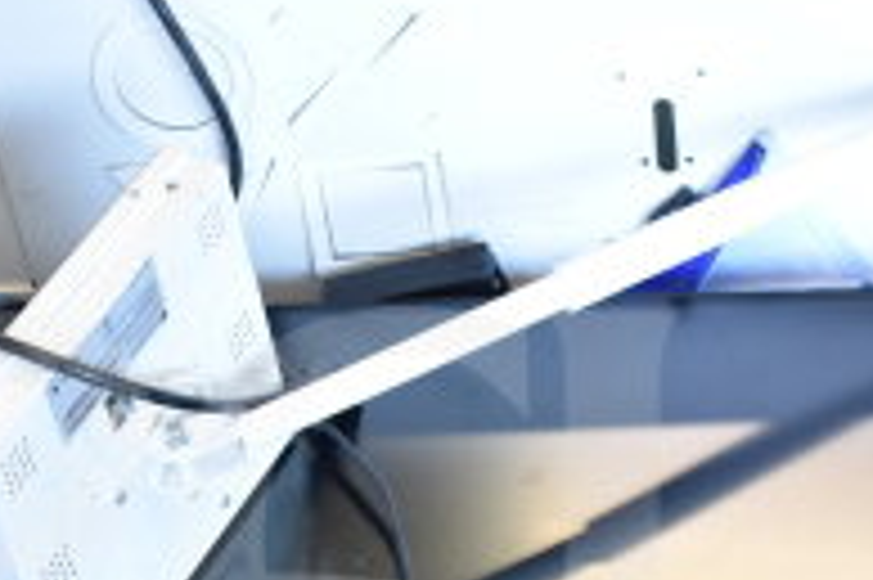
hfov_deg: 19.6
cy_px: 668
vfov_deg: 12.9
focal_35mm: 104
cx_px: 270
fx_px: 2520
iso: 640
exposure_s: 1/30
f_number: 3.8
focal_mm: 22
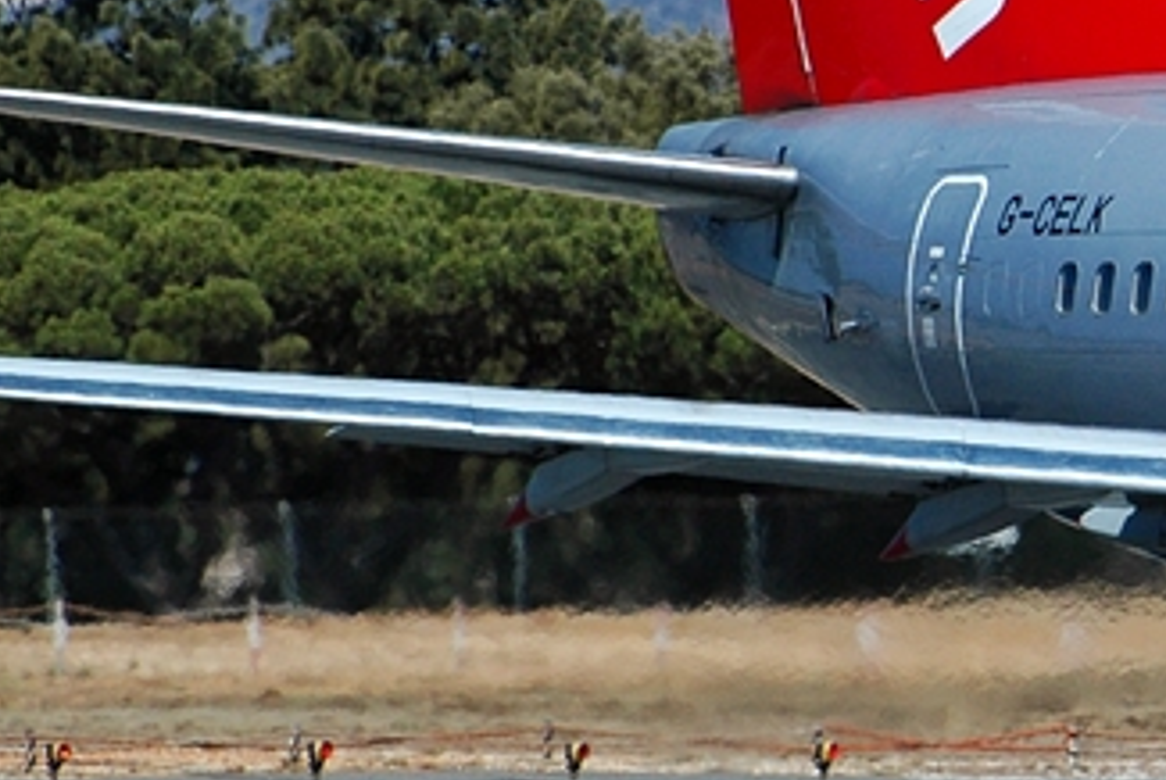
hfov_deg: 2.0
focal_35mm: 1036
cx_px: 1559
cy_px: 399
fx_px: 33584
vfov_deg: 1.3
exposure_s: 1/2500
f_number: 6.3
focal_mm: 220
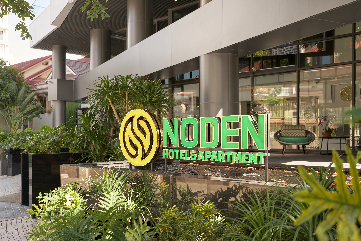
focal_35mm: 37
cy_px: 120
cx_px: 180
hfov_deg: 51.9
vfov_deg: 35.9
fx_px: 371
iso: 160
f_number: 2.8
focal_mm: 37
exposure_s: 1/320
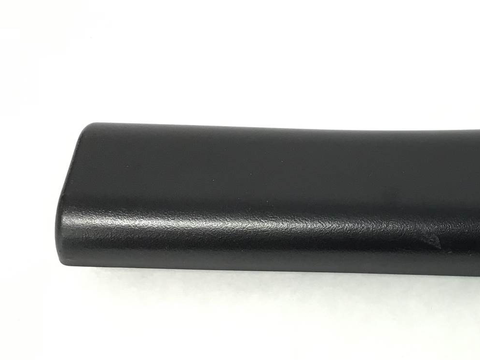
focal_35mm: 63
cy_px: 185
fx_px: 873
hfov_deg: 29.0
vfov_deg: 23.3
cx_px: 469
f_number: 2.4
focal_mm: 3.3
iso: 64
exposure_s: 1/33
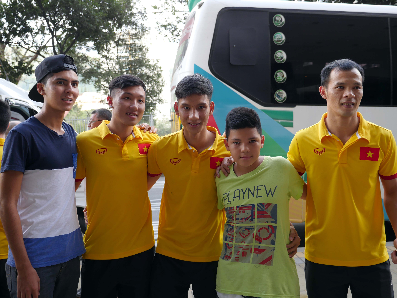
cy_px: 149
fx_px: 436
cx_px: 198
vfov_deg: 37.7
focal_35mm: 38
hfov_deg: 49.0
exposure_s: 1/160
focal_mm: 19
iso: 200
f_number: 3.2
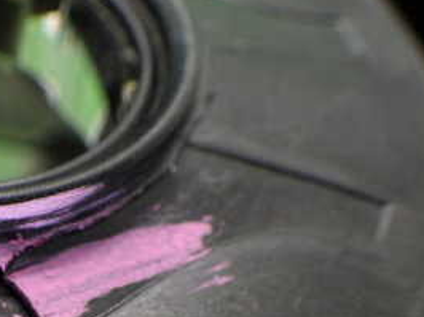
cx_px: -24
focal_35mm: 70
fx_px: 857
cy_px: 327
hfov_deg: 26.0
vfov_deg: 20.2
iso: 640
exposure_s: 1/45
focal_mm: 5.5
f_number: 2.3
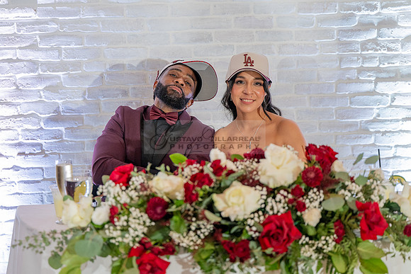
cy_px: 142
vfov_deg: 18.1
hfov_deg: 26.9
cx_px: 190
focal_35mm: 75
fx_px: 860
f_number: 2.8
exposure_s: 1/125
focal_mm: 70
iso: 1600
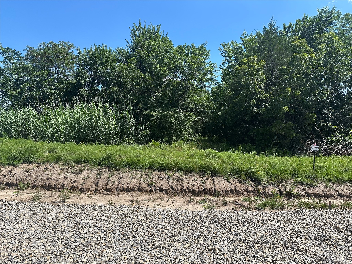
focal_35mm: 24
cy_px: 132
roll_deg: -0.4
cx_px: 176
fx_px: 244
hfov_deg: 71.6
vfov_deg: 56.8
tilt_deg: -0.7
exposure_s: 1/3247
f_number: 1.78
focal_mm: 6.86
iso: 80
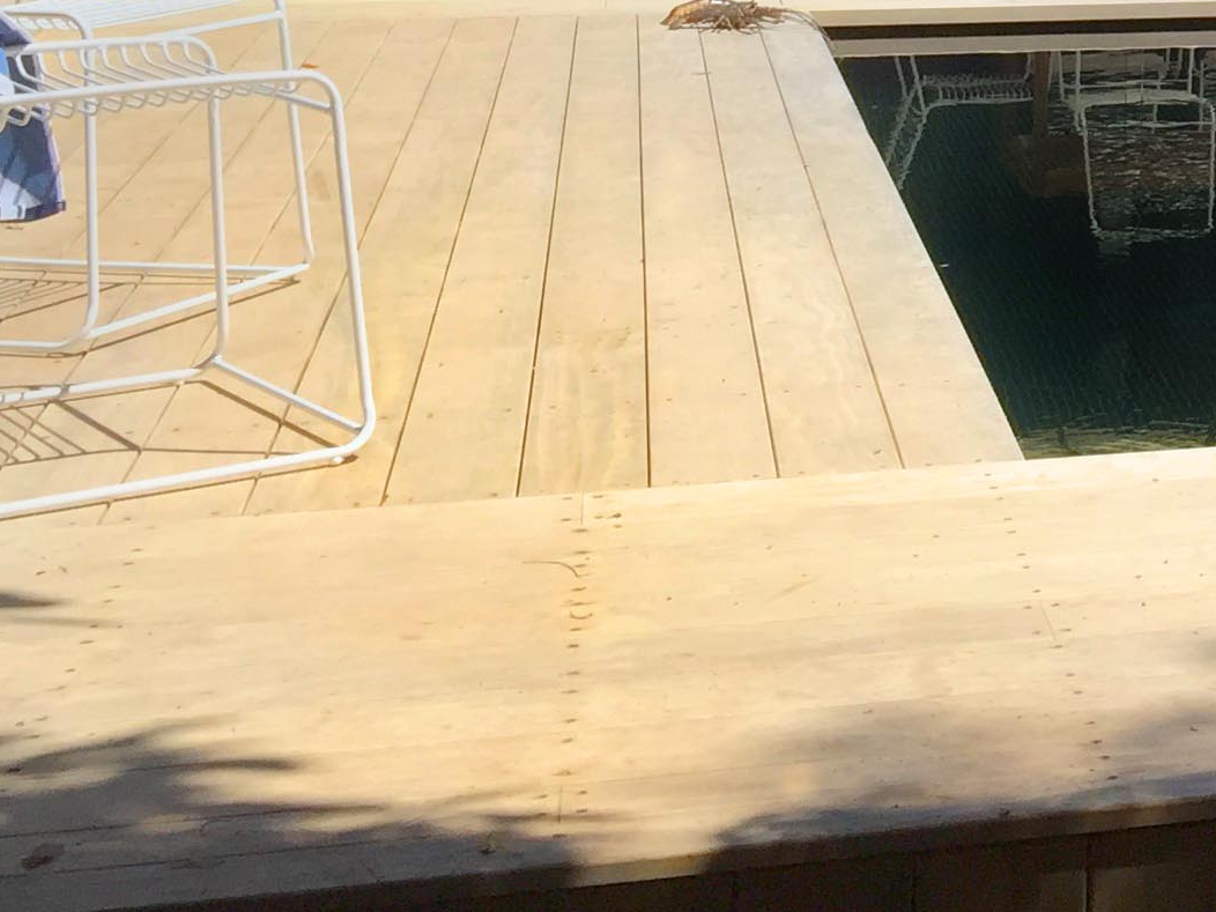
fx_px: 3162
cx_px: 1717
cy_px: -351
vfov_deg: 15.4
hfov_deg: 19.5
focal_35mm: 90
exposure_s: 1/2825
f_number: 2.2
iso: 32
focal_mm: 4.15
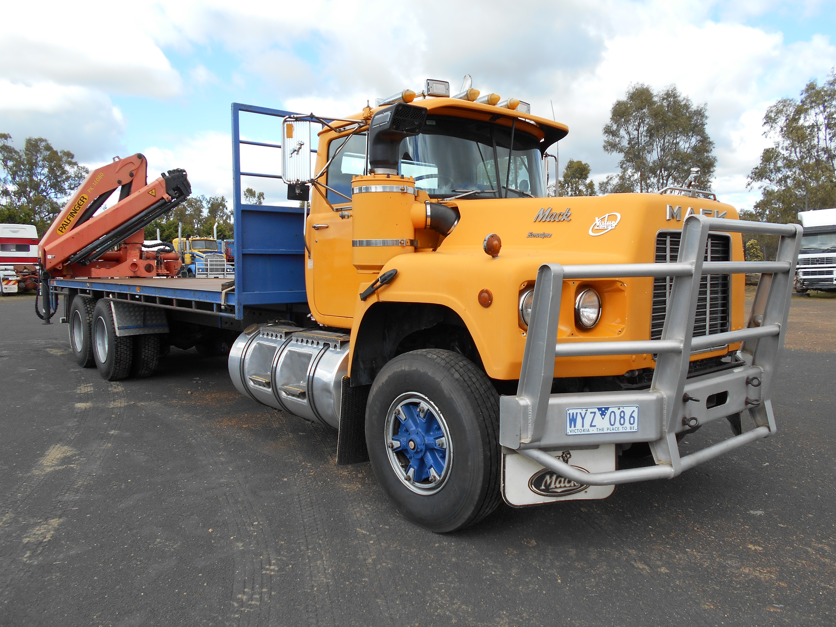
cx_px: 418
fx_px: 628
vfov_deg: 53.1
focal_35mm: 26
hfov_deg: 67.3
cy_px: 314
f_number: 3.2
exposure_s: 1/500
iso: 80
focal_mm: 4.6
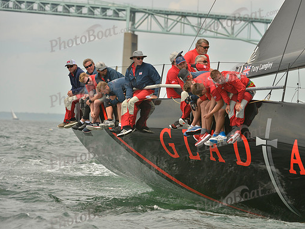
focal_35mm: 240
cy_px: 114
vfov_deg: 6.2
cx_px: 165
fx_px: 2114
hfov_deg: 8.3
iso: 280
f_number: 6.3
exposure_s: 1/1000
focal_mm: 220
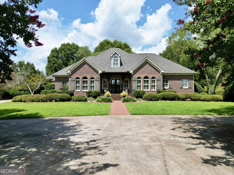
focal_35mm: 24
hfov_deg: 71.6
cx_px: 117
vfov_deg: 56.8
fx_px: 162
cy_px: 88
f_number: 1.7
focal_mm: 6.72
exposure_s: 1/2500
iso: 100
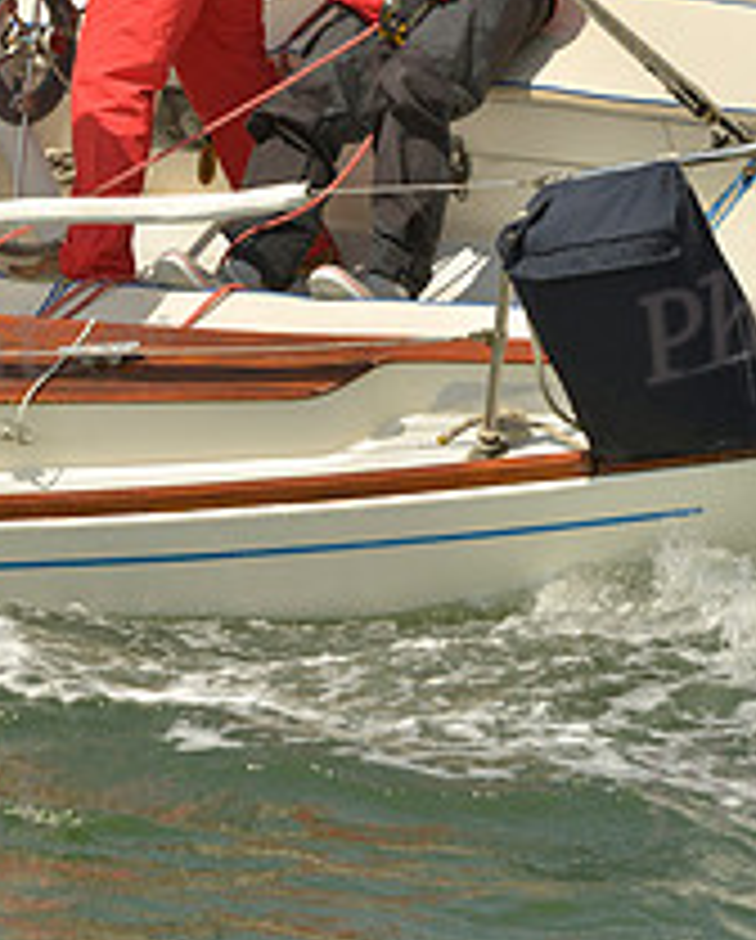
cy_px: 97
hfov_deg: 4.0
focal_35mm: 390
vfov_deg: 4.9
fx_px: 10876
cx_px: 410
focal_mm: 150
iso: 200
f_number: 8
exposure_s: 1/1250
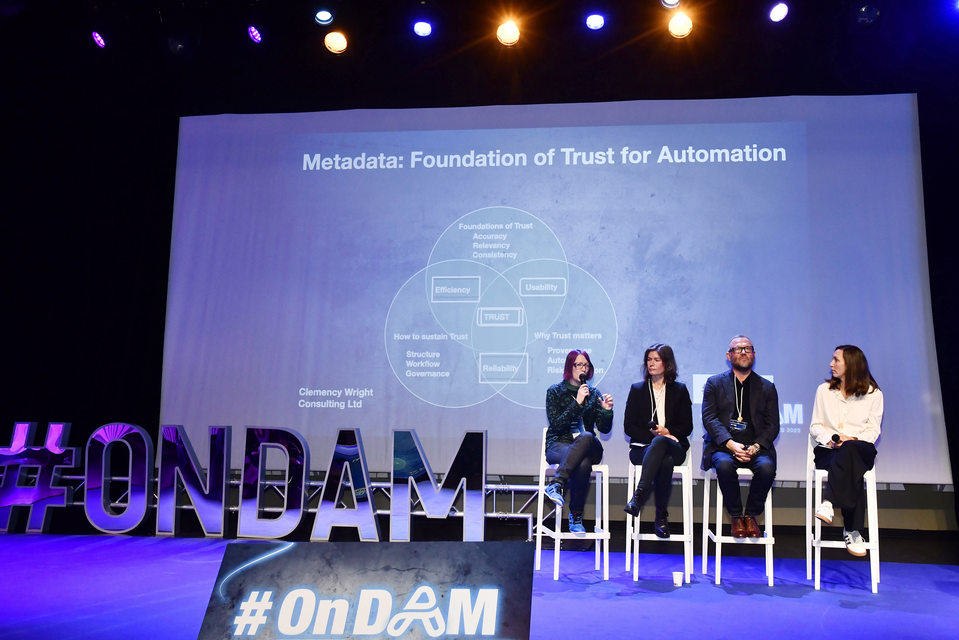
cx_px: 480
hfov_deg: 57.2
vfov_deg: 40.0
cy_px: 320
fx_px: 879
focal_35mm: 33
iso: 1250
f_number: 5.6
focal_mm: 22
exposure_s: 1/125
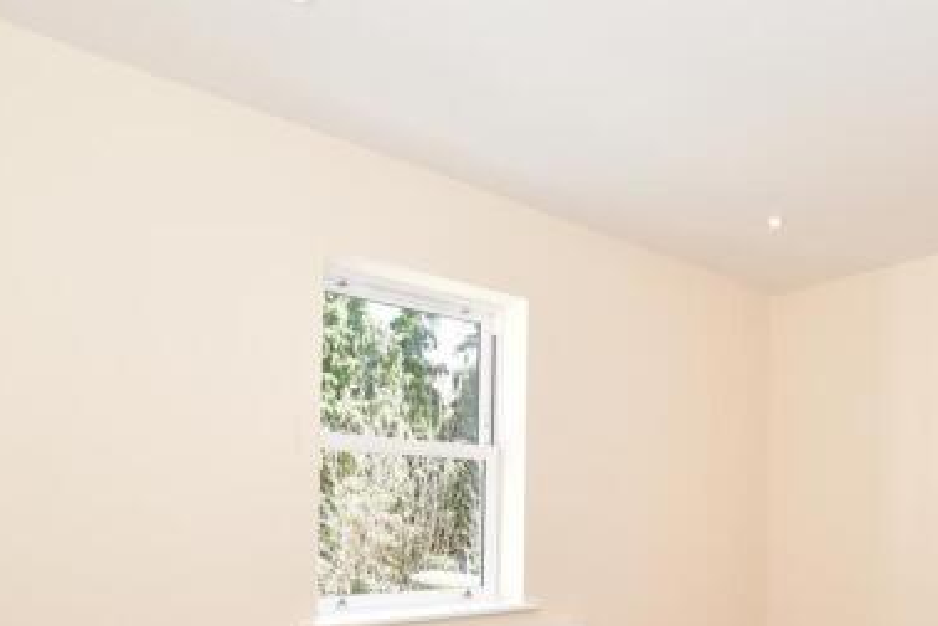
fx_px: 677
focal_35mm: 26
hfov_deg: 66.9
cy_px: 501
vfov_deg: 46.9
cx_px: 648
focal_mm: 10
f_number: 7.1
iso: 400
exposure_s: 1/50
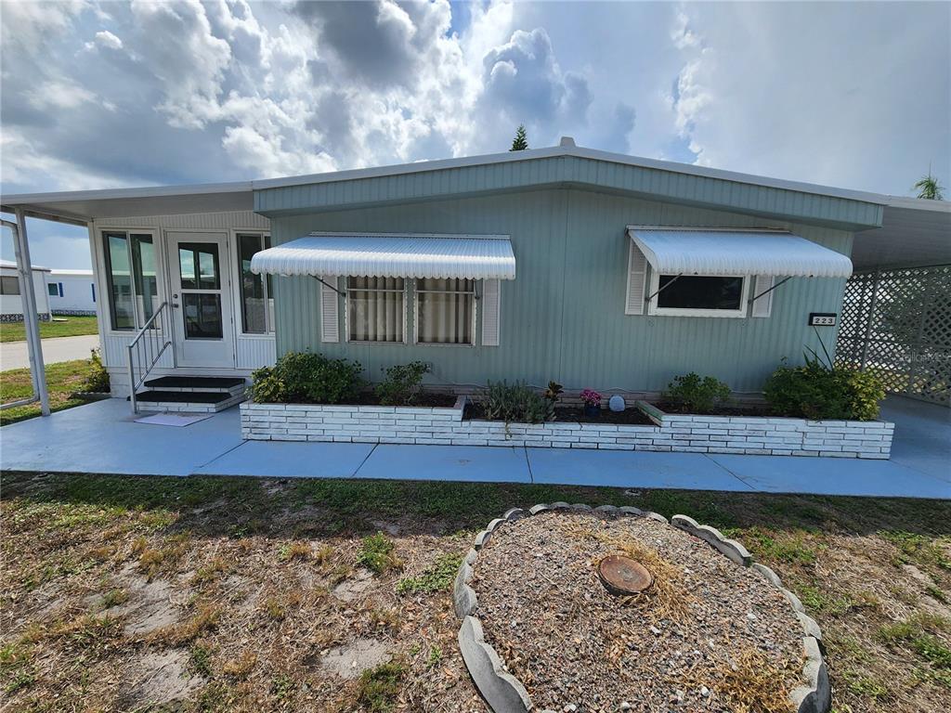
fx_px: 357
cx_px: 476
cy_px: 356
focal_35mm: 13
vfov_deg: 89.9
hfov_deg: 106.2
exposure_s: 1/2859
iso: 50
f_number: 2.2
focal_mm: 2.2
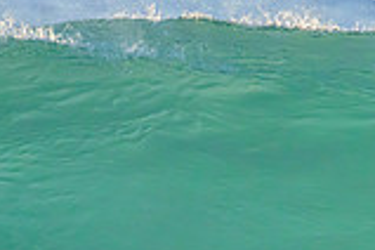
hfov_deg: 0.6
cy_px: 375
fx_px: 34851
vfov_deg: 0.4
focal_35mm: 3346
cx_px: 155
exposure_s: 1/1600
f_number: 11
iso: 2000
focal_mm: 800
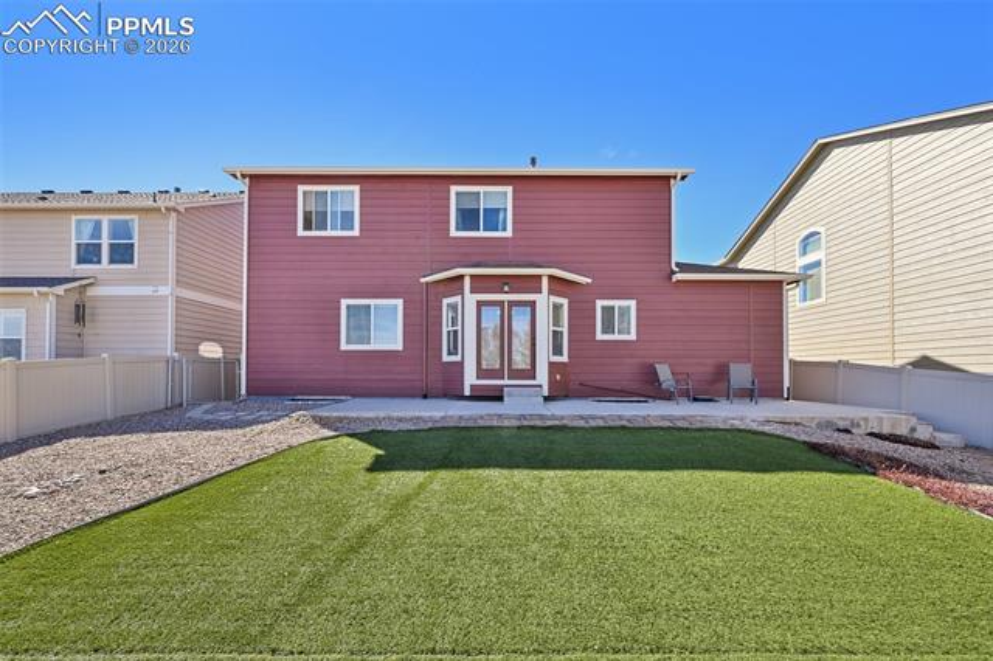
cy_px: 330
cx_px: 496
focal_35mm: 14
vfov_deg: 81.1
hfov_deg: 104.3
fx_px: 386
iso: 64
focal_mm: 14
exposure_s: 1/30
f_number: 11
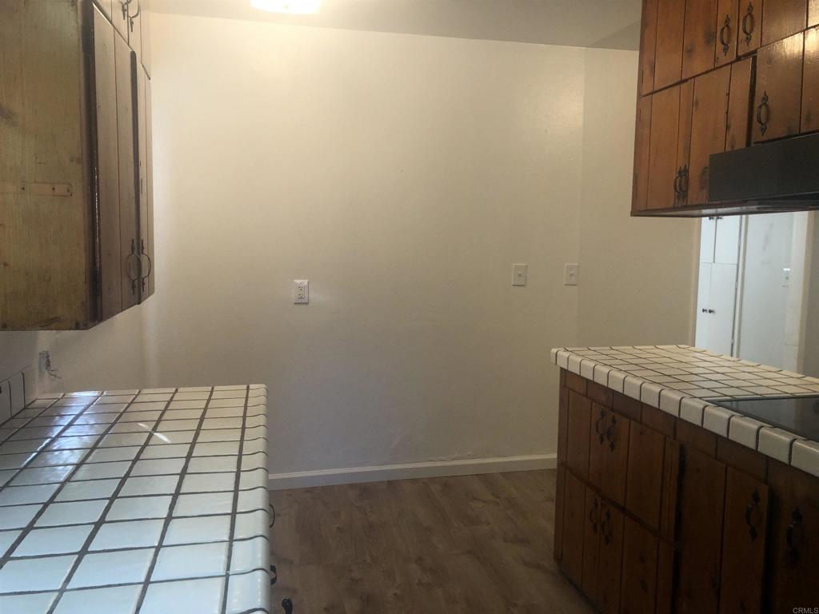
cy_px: 307
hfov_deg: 63.4
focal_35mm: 28
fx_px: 662
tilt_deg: -5.8
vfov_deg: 49.7
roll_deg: +0.3
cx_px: 410
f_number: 1.8
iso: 32
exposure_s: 1/40
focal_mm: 4
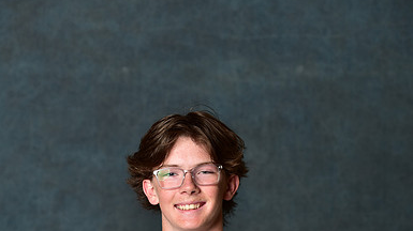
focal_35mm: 237
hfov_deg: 9.1
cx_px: 206
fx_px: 2594
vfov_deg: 5.1
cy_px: 306
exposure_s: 1/200
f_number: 4.5
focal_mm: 150
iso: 200
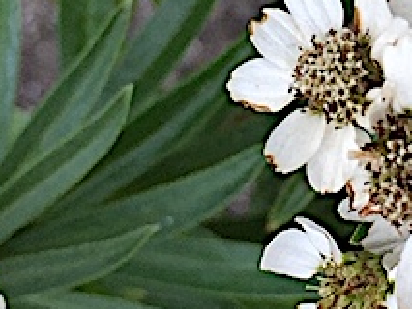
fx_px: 1941
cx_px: 369
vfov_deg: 9.1
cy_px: 12
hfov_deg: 12.0
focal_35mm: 163
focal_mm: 4.15
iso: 32
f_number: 2.2
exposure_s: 1/289
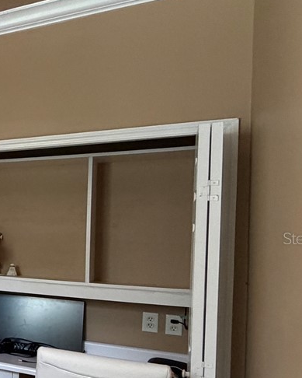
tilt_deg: +0.2
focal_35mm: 45
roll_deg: -1.7
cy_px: 238
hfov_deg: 20.7
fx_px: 503
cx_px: -265
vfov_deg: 40.8
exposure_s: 1/60
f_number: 2.2
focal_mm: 2.22
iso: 320
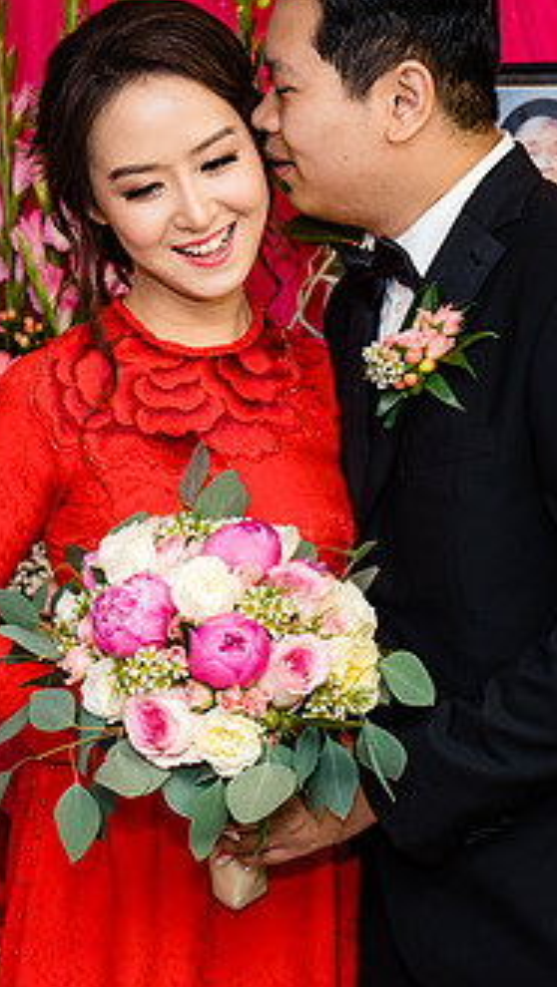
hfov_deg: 11.9
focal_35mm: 102
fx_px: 2674
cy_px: 456
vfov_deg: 20.9
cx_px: 217
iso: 1000
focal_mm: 40
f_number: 4
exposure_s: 1/160
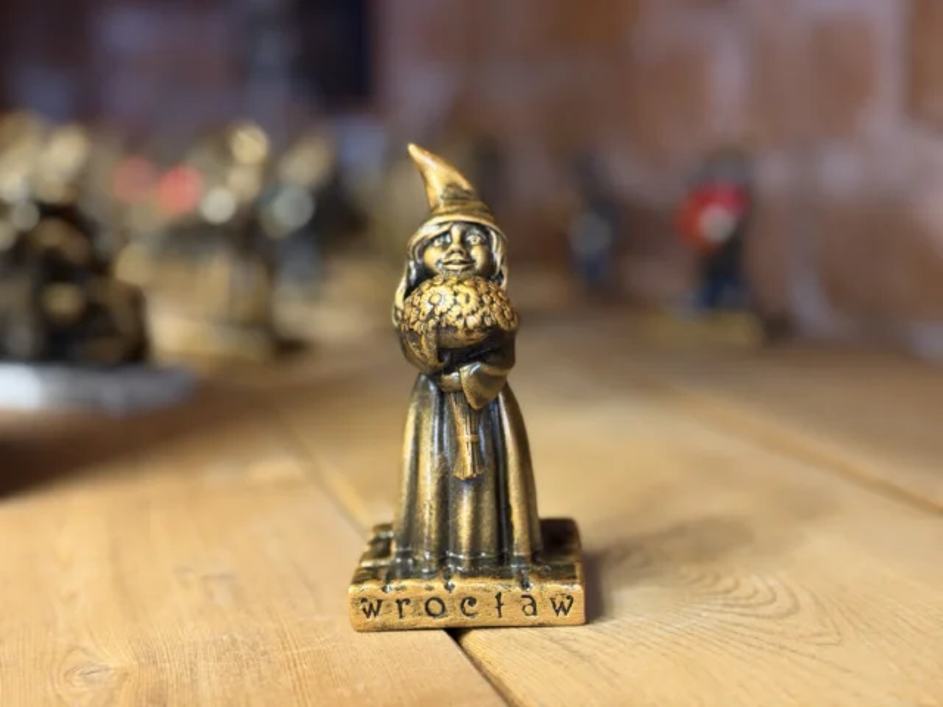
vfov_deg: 30.3
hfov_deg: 39.7
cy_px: 354
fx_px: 1308
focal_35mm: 48
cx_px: 472
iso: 800
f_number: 1.78
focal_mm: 6.76
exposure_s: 1/20
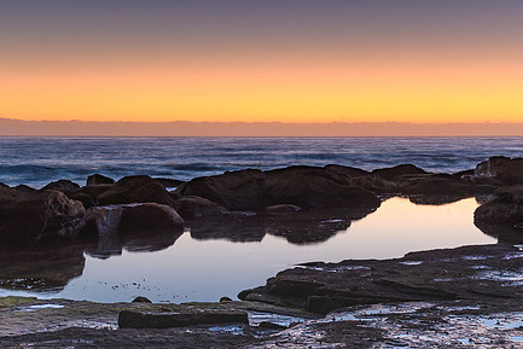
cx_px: 258
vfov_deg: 19.7
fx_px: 1003
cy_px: 168
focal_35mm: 69
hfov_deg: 29.2
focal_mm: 34
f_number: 7.1
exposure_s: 2.5
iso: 200
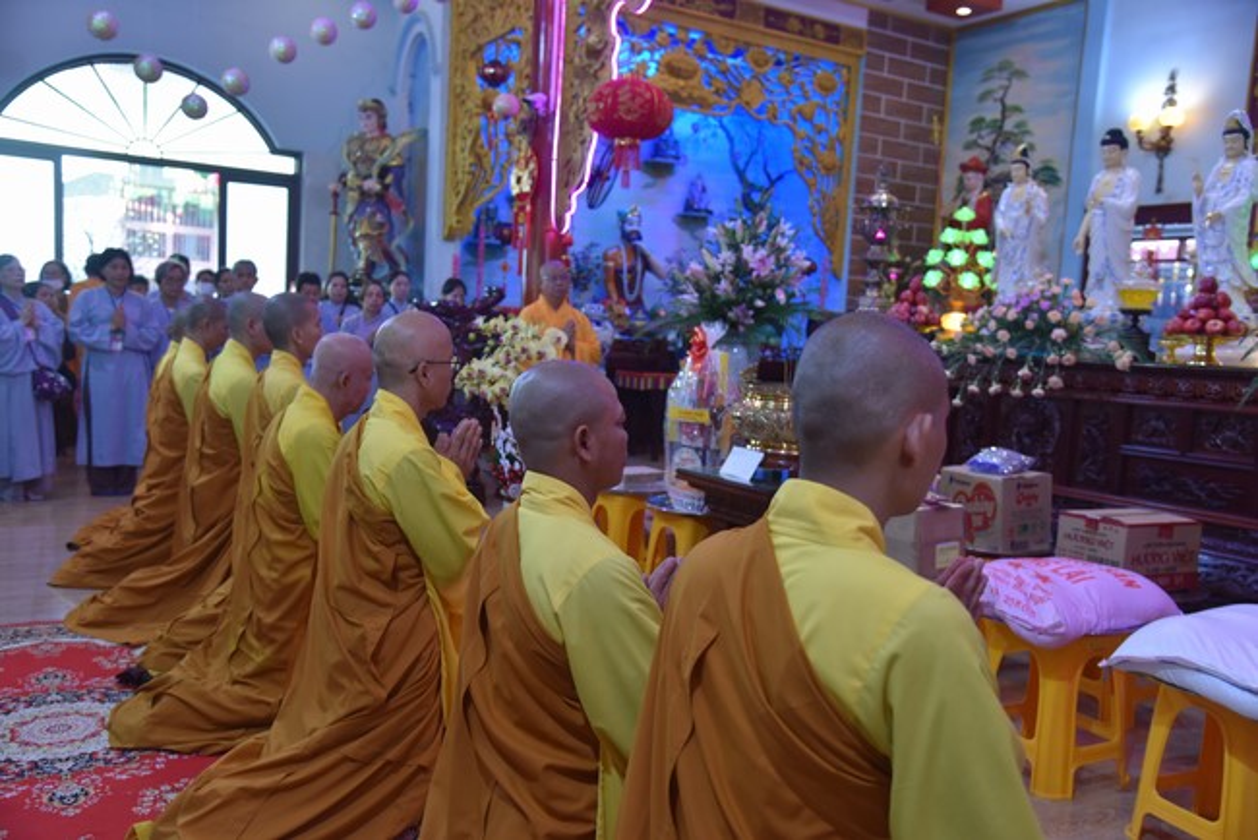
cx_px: 629
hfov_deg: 60.3
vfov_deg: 42.4
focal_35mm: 31
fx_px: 1084
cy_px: 420
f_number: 4
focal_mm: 31
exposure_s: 1/60
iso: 1100
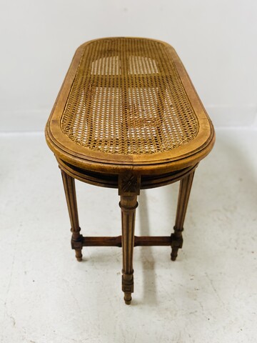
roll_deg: +0.2
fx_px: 257
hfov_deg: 53.1
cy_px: 172
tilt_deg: -39.8
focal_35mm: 26
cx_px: 128
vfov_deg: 67.3
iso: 400
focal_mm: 4.25
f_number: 1.8
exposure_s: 1/60
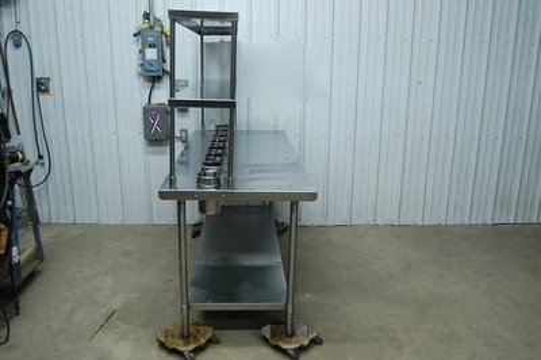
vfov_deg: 43.5
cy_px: 180
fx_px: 450
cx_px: 270
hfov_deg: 62.0
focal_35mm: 30
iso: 400
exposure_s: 1/25
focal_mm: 20
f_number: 3.8
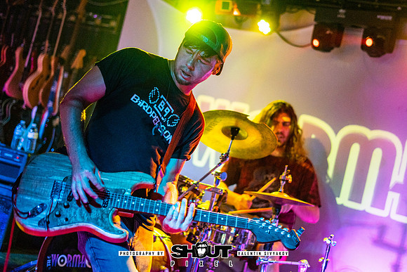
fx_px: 701
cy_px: 110
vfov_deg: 21.9
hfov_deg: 32.3
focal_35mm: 62
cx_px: 225
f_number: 1.8
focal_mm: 50
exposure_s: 1/250
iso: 5000
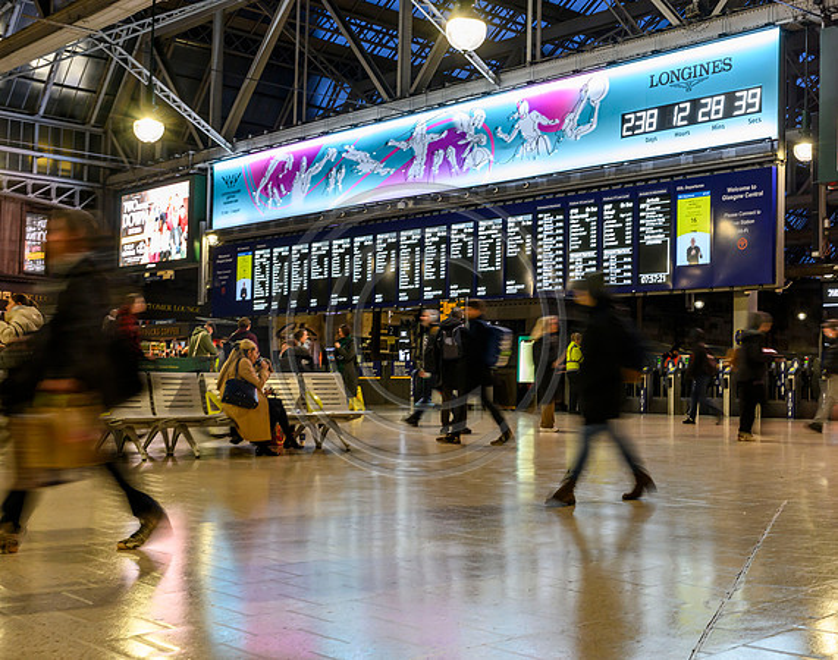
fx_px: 1155
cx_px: 495
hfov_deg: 39.7
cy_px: 330
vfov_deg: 31.9
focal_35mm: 47
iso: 1600
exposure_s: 1/10
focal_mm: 42
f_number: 10
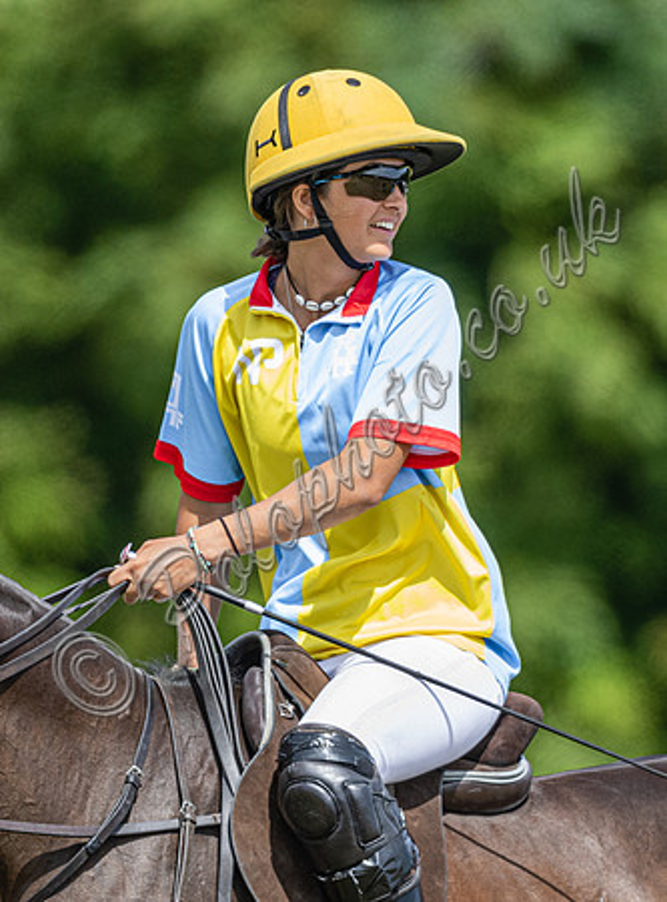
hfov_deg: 1.3
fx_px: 30100
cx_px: 409
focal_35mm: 1162
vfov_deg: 1.7
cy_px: 465
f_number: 4
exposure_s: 1/1600
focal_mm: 500
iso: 400
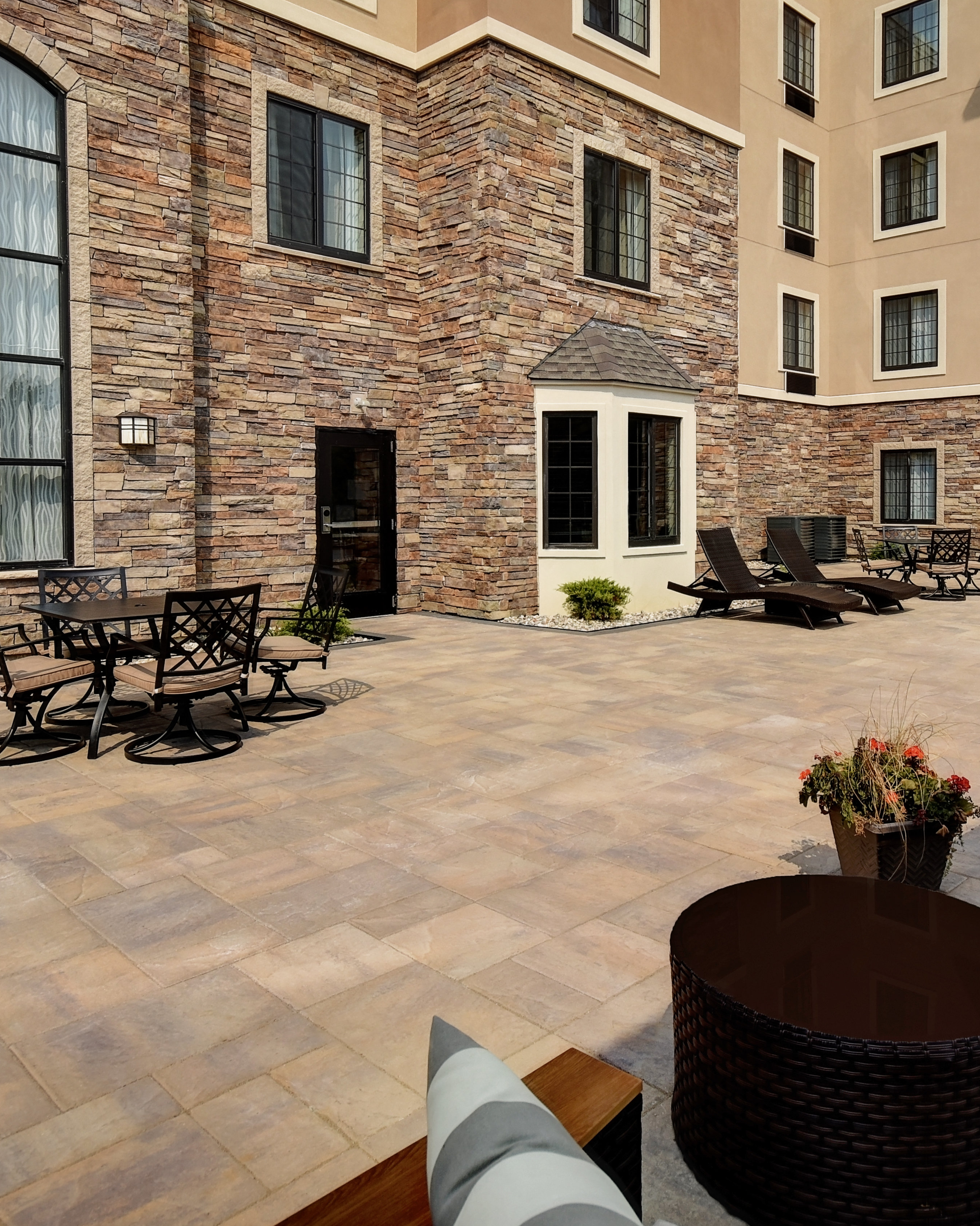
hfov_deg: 56.2
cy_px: 518
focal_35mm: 25
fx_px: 906
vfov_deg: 67.7
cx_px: 602
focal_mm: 10
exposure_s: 1/1250
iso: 250
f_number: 7.1
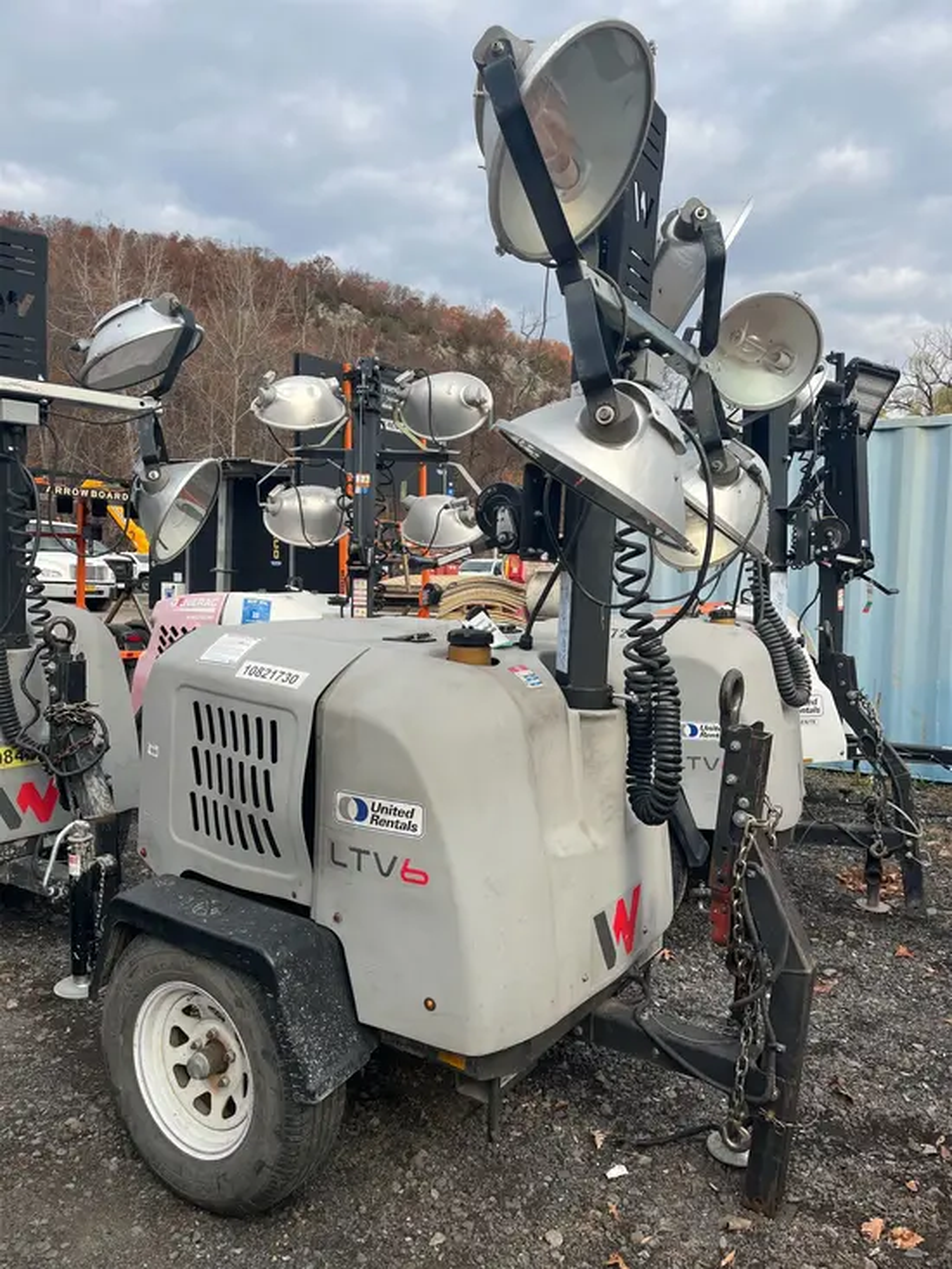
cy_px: 634
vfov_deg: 67.3
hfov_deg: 53.1
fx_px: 953
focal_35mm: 26
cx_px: 476
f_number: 1.6
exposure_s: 1/975
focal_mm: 5.1
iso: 50
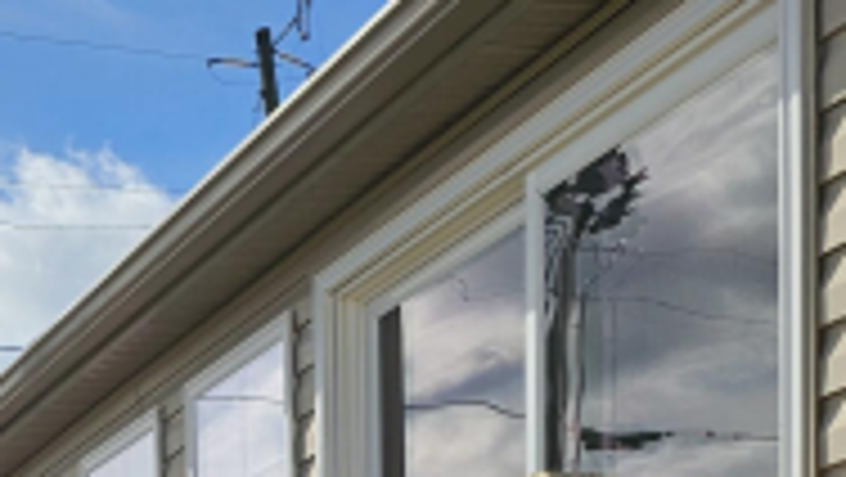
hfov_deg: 23.3
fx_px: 1998
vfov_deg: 11.7
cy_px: 1062
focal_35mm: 89
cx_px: 83
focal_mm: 6.3
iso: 10
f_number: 1.7
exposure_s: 1/1718
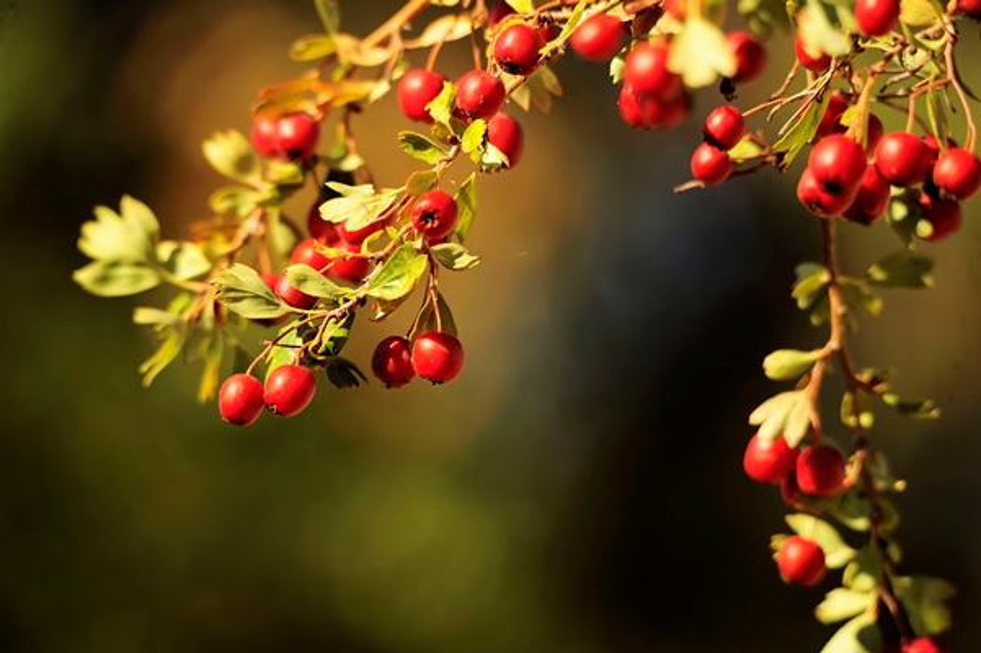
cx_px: 490
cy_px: 326
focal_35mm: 400
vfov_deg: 3.4
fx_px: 10894
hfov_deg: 5.2
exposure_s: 1/400
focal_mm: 400
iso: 200
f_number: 9
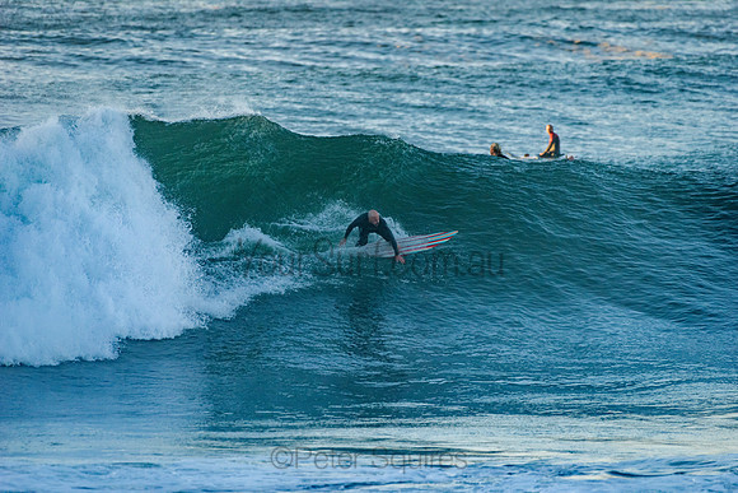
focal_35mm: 500
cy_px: 246
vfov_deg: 2.8
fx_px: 10252
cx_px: 369
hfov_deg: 4.1
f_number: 5.6
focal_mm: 500
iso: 560
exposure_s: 1/1600
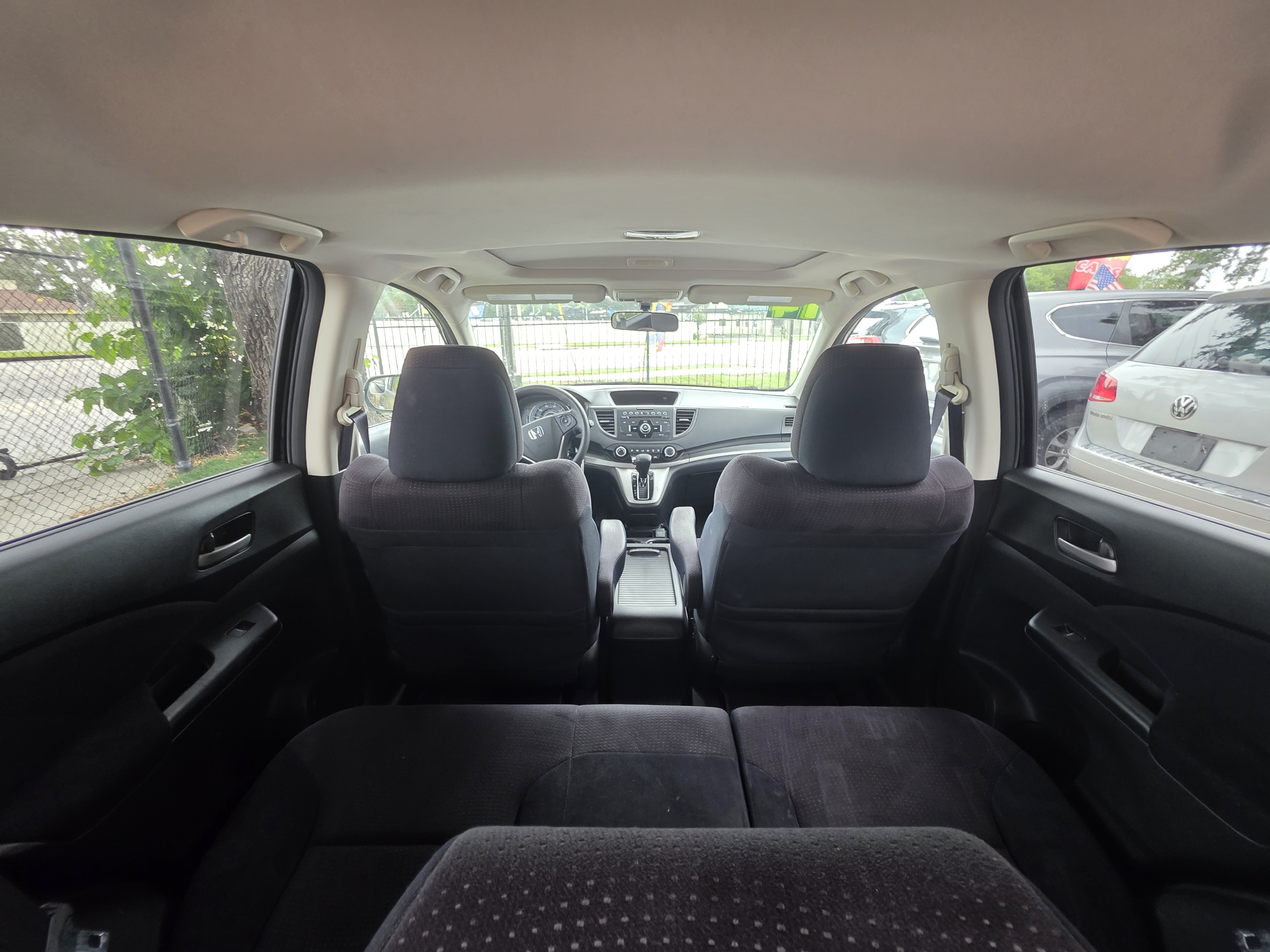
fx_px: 477
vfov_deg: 89.9
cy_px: 476
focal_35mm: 13
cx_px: 635
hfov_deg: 106.2
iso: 200
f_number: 1.9
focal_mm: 2.2
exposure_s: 1/60
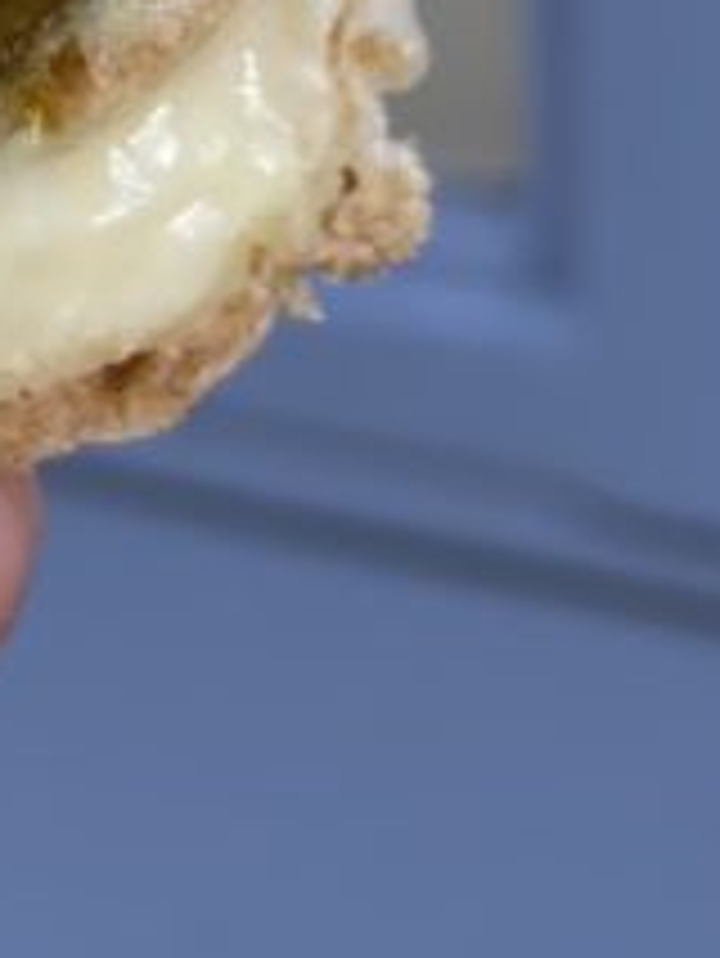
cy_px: -432
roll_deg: +1.9
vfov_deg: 14.8
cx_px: -310
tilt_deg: -4.4
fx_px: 3463
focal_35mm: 125
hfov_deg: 11.4
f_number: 1.6
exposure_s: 1/141
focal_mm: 4.2
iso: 32
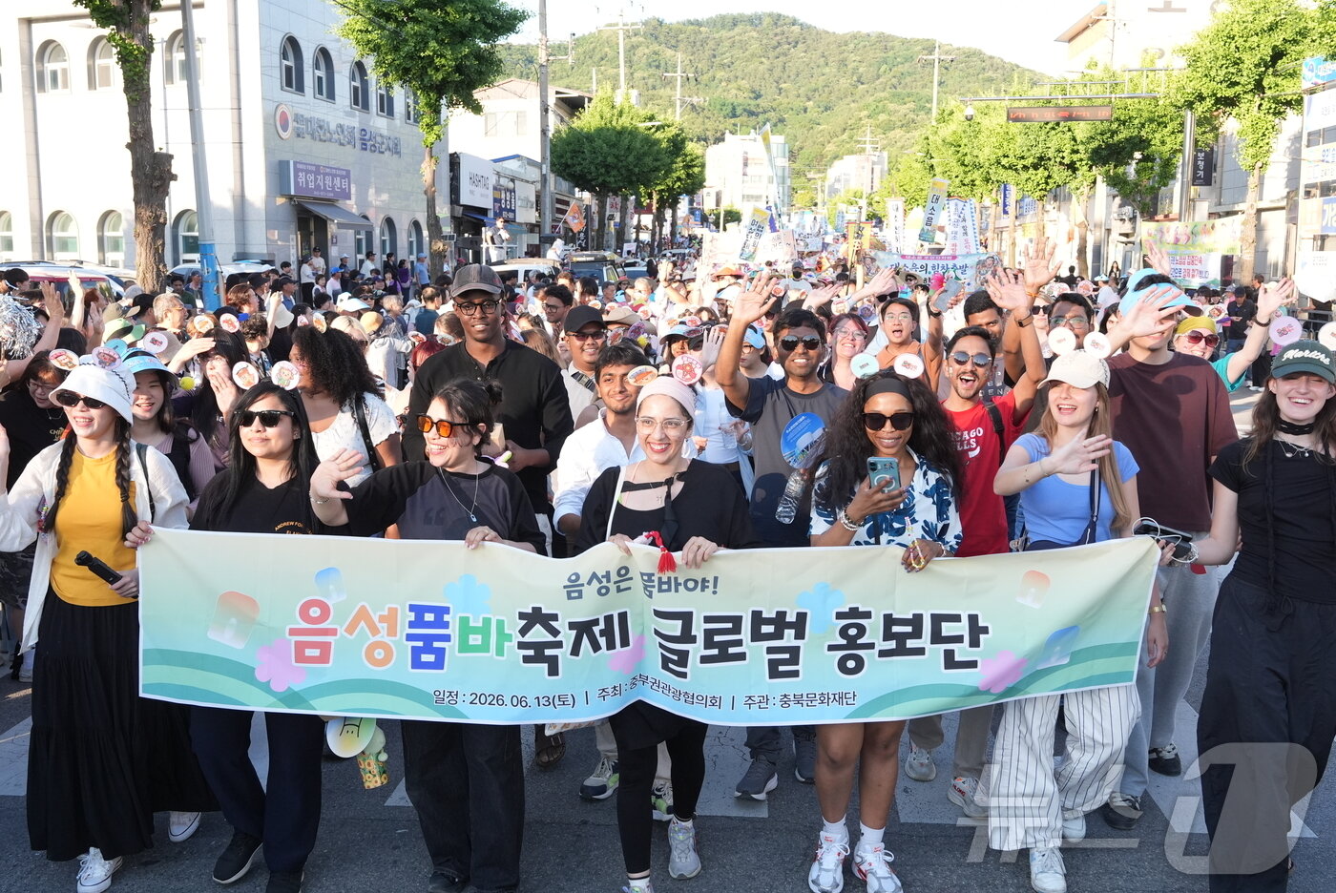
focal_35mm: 35
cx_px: 668
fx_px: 1300
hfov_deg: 54.4
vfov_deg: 37.9
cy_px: 446
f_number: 7.1
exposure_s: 1/640
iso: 1600
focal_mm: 35
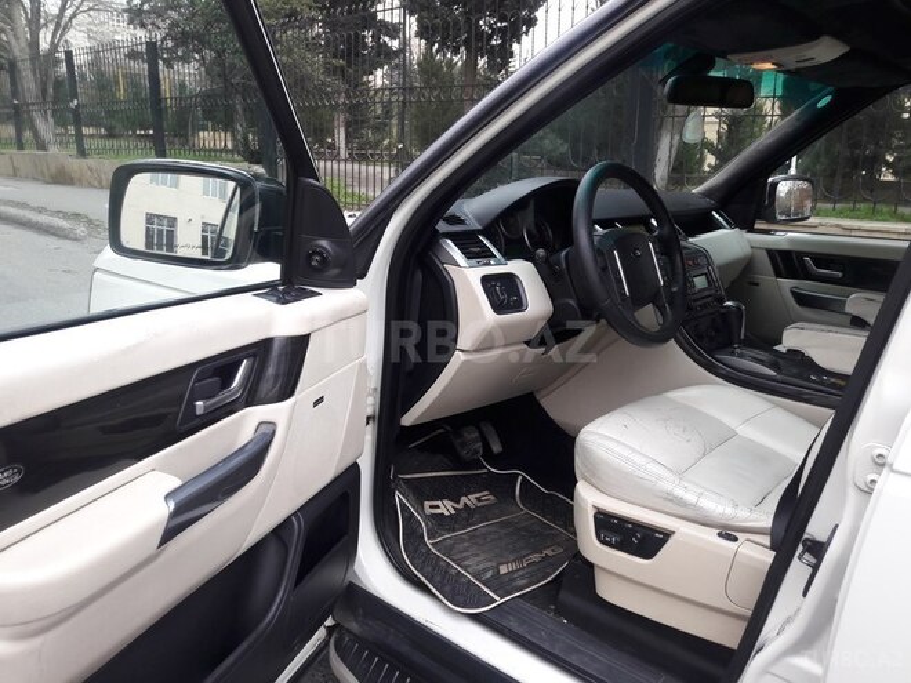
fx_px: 737
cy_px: 342
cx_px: 456
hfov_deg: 63.4
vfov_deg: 49.7
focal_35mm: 28
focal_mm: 3.7
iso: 40
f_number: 1.9
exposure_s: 1/50
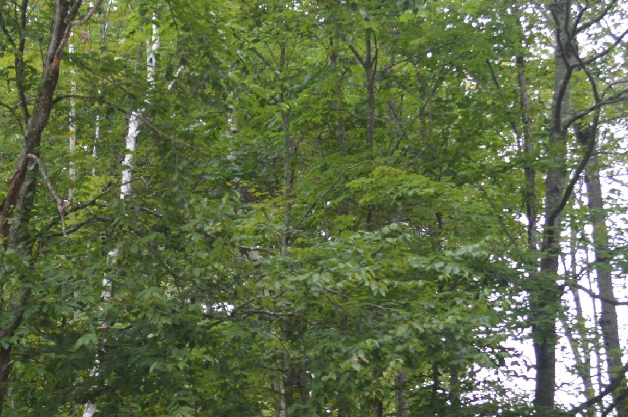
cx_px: 217
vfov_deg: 15.2
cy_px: 417
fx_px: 1534
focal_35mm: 88
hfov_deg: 23.1
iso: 400
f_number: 5
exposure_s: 1/100
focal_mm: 22
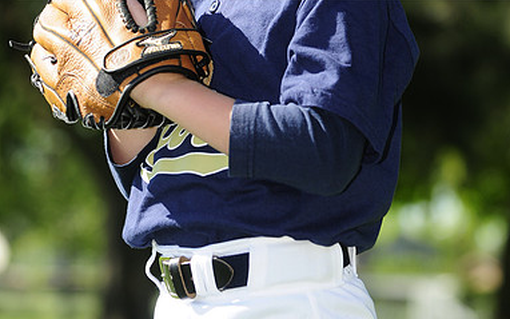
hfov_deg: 9.2
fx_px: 3156
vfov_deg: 5.8
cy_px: -41
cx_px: 256
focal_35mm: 227
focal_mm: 98
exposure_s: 1/800
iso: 200
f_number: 4.5
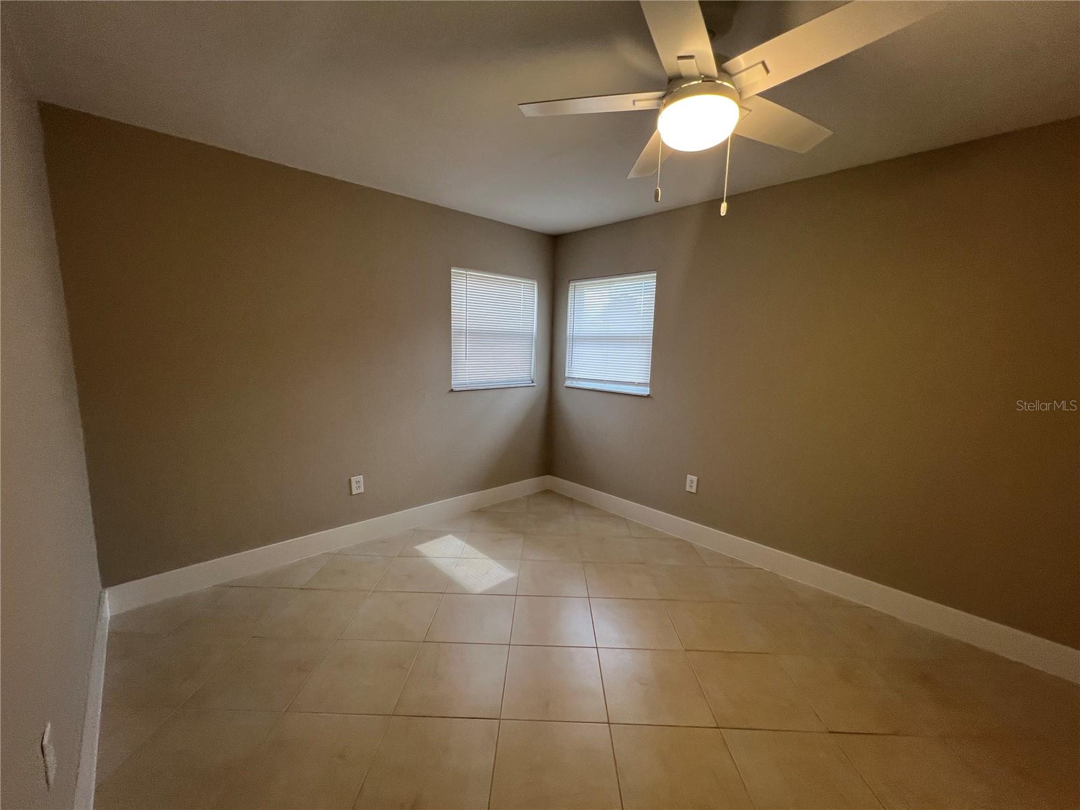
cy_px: 405
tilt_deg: -6.7
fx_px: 406
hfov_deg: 106.2
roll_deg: -1.3
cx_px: 540
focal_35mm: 13
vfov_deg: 89.9
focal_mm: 1.57
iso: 125
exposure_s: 1/60
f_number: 1.8
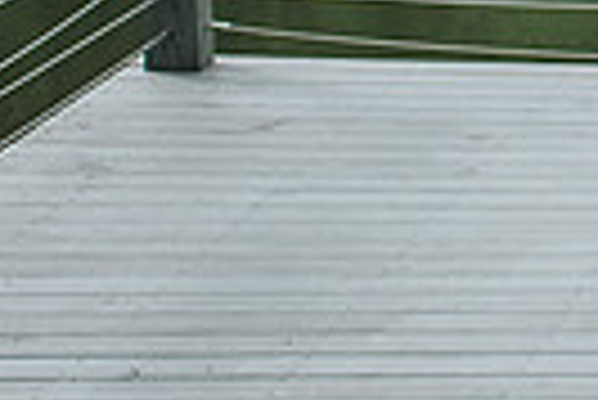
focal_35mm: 202
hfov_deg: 9.2
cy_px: -167
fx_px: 3359
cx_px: 1386
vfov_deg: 6.7
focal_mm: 35
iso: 220
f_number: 3.5
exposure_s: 1/800
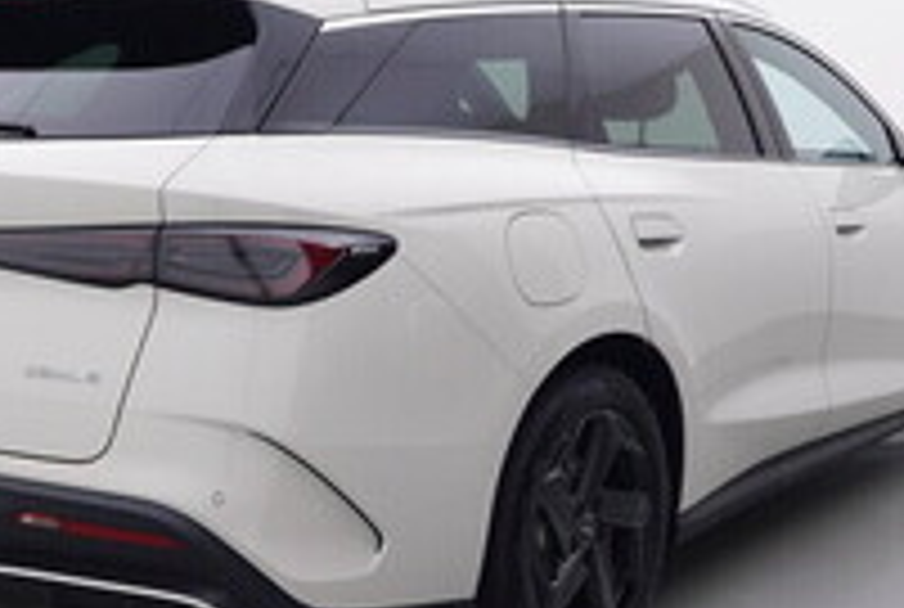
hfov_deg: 32.6
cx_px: 488
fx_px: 1544
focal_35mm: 61
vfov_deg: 22.2
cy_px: 340
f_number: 5
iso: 200
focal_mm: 15
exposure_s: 1/80
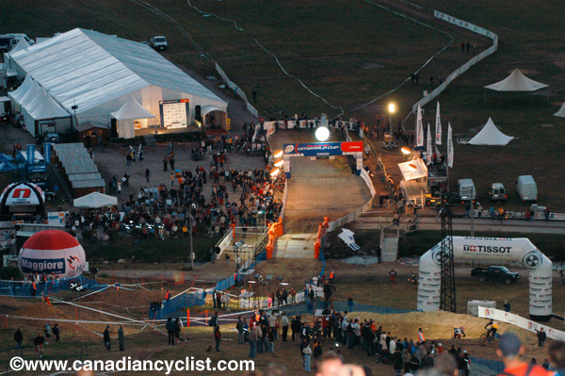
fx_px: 3058
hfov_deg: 10.6
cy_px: 188
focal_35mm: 195
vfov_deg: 7.0
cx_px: 282
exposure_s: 1/180
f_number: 3.2
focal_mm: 130
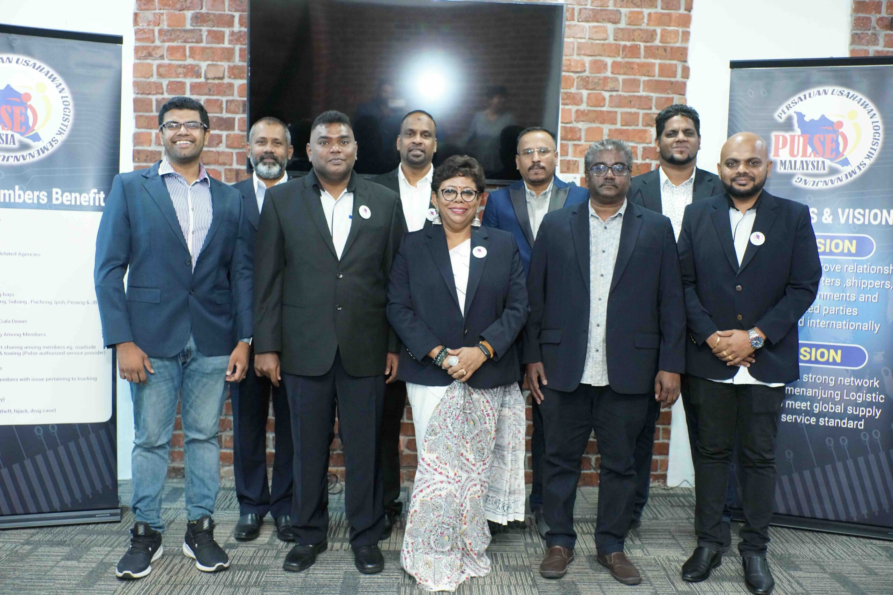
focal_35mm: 35
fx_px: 868
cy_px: 298
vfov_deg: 37.9
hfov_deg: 54.4
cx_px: 446
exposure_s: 1/60
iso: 3200
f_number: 3.5
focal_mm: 35
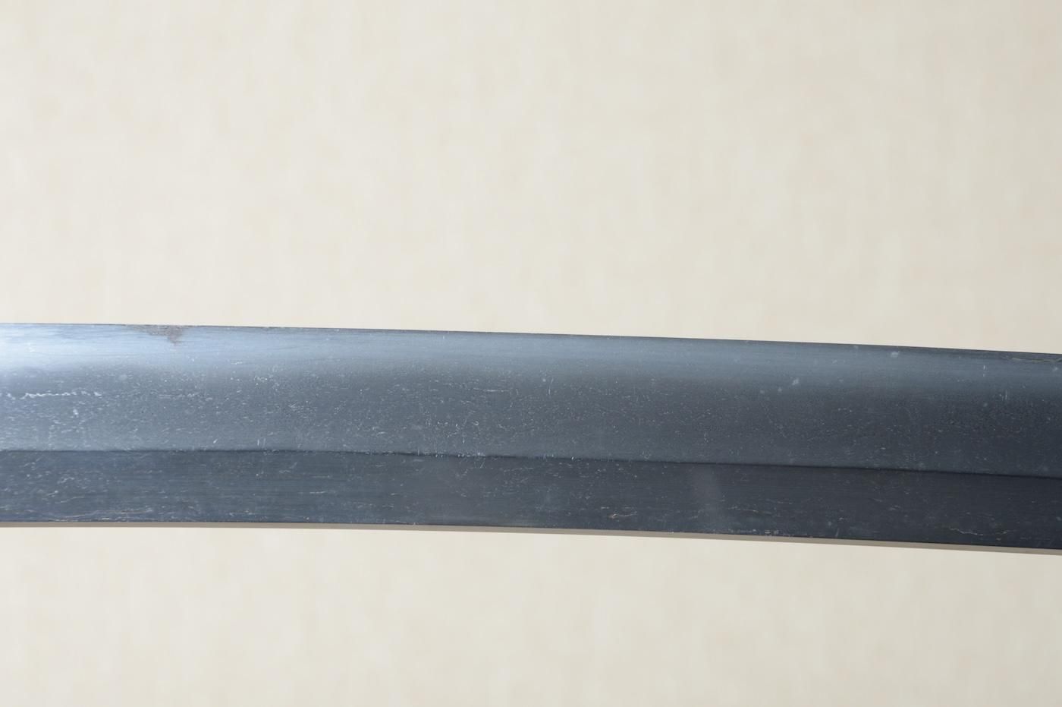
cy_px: 354
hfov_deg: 16.1
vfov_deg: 10.7
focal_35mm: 128
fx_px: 3758
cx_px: 531
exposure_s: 1/1.6
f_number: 11
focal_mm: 85
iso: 400
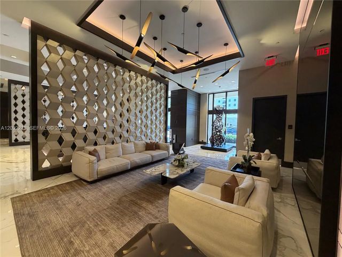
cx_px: 171
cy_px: 128
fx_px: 138
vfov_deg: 85.7
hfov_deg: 102.1
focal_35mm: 14
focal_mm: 2.22
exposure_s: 1/60
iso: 200
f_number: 2.2
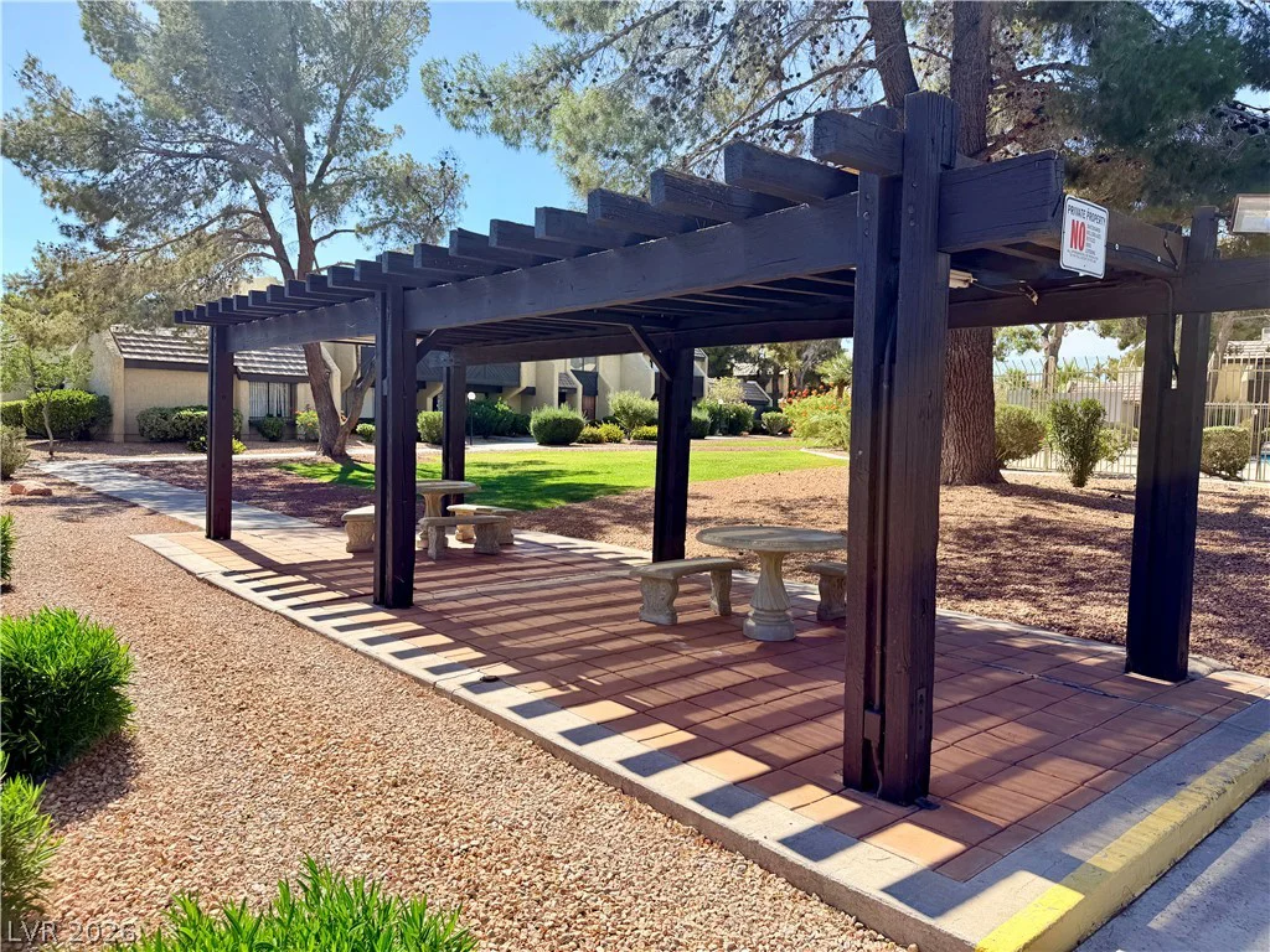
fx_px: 881
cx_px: 635
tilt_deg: -4.6
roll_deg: -0.3
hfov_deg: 71.6
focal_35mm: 24
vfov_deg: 56.8
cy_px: 476
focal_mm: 6.76
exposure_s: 1/2703
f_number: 1.78
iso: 80
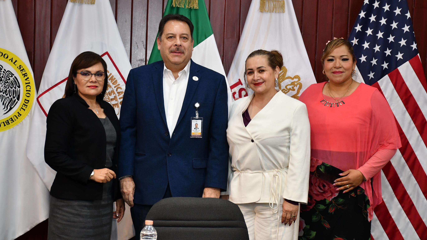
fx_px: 1008
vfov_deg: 13.6
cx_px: 214
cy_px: 103
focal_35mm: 89
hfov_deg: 23.9
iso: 1250
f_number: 5.6
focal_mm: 56
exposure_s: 1/100
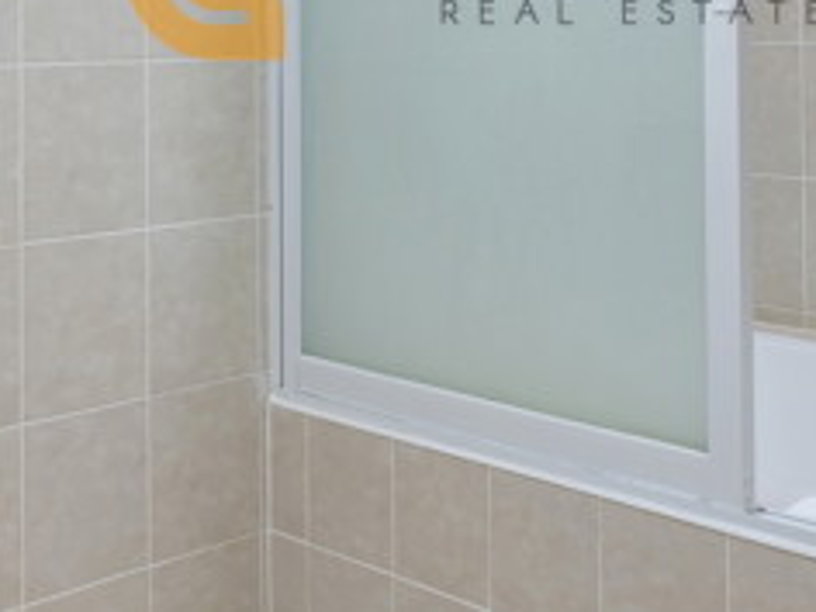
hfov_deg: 31.5
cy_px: -31
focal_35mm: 61
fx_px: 1438
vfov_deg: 22.9
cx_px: 536
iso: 400
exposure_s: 1/30
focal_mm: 16.7
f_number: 3.5
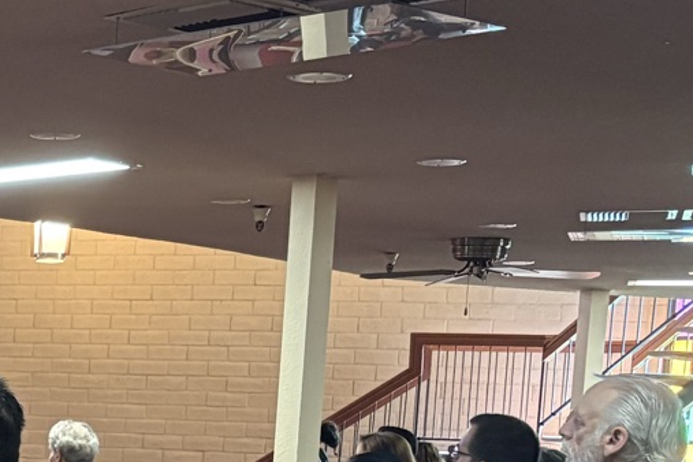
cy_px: 588
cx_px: -261
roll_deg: -1.9
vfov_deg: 13.8
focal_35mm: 96
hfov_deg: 19.3
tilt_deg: -5.5
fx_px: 1848
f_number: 1.6
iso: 500
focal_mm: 5.96
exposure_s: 1/40
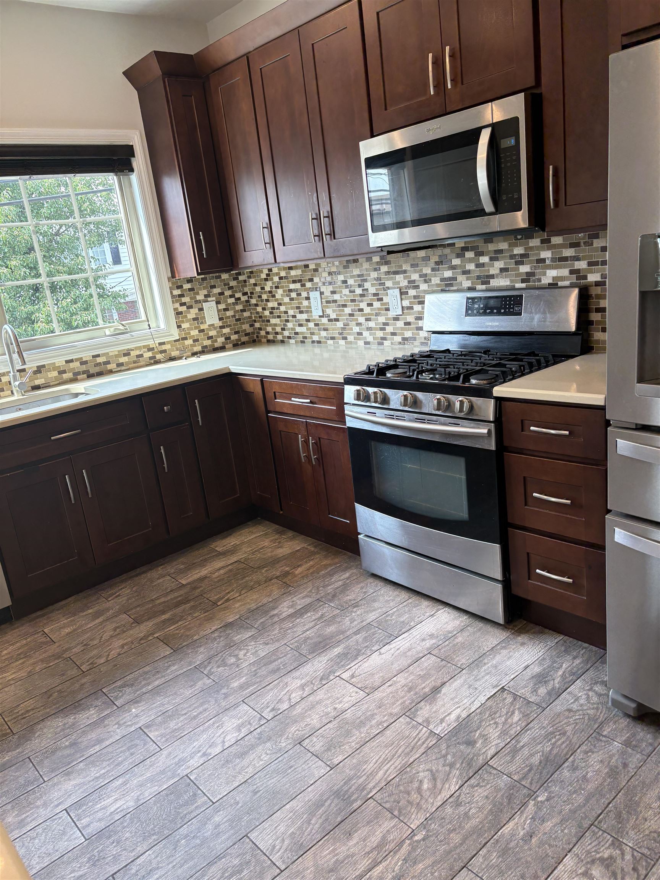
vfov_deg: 67.3
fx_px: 661
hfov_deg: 53.1
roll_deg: +9.4
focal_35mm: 26
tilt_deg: -11.8
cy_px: 440
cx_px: 330
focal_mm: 5.96
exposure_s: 1/120
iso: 80
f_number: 1.6
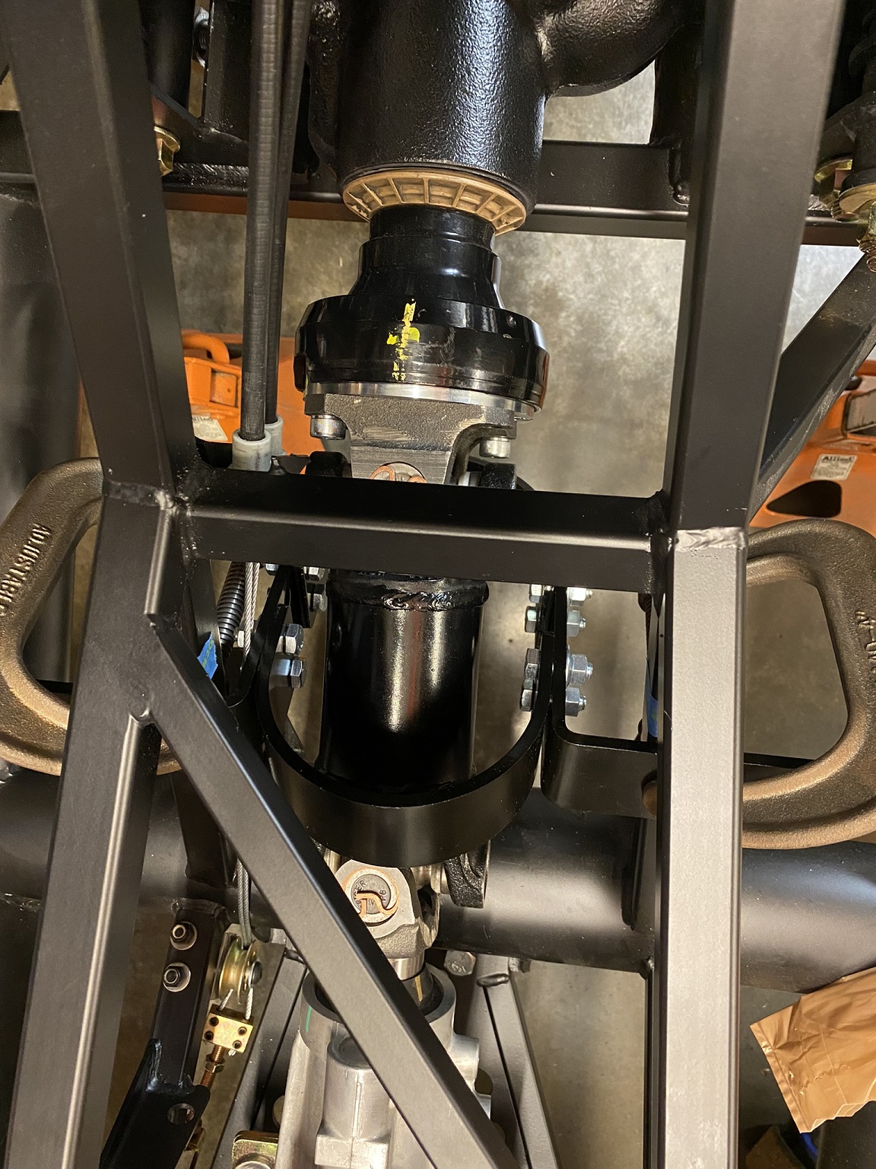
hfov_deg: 53.1
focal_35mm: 26
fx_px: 877
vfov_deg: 67.3
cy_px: 584
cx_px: 438
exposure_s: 1/30
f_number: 1.8
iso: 640
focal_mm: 4.25
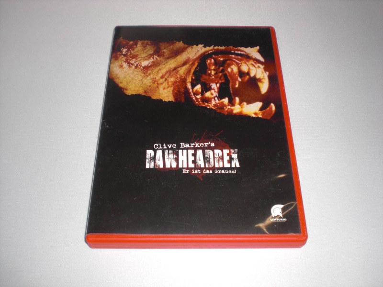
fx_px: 420
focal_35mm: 38
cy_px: 144
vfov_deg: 37.7
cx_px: 192
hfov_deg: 49.0
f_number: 3.1
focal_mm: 6.3
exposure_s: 1/60
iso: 64
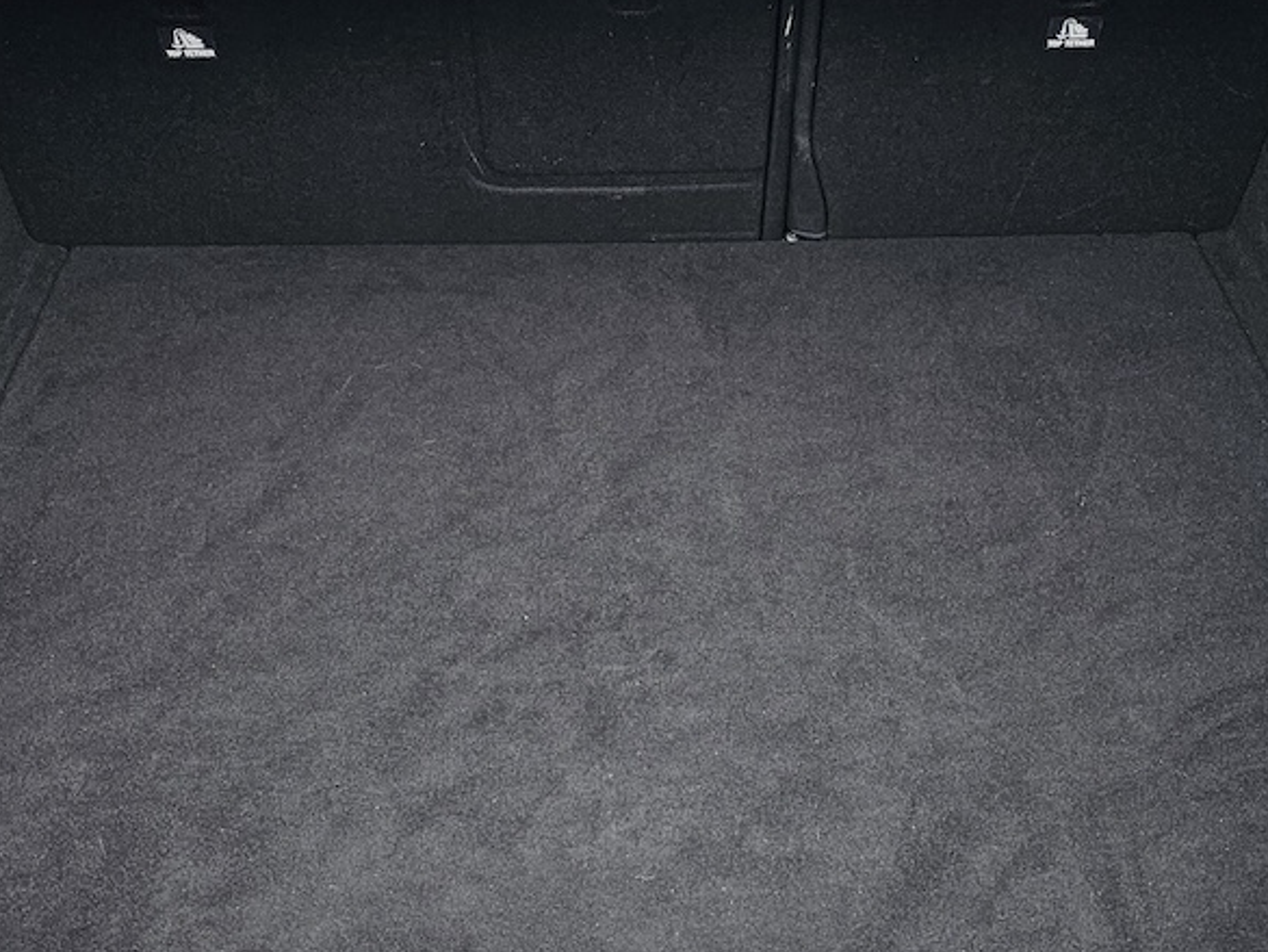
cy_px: 414
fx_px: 2015
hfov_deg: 34.9
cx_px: 655
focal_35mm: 55
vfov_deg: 26.5
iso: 100
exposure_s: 1/180
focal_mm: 6.3
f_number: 1.7
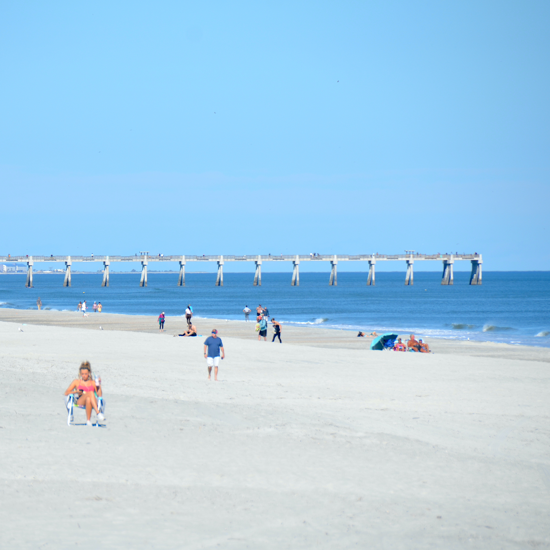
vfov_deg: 4.6
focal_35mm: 385
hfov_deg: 4.6
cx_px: 189
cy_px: 275
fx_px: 6921
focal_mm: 200
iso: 100
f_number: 6.3
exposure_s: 1/640
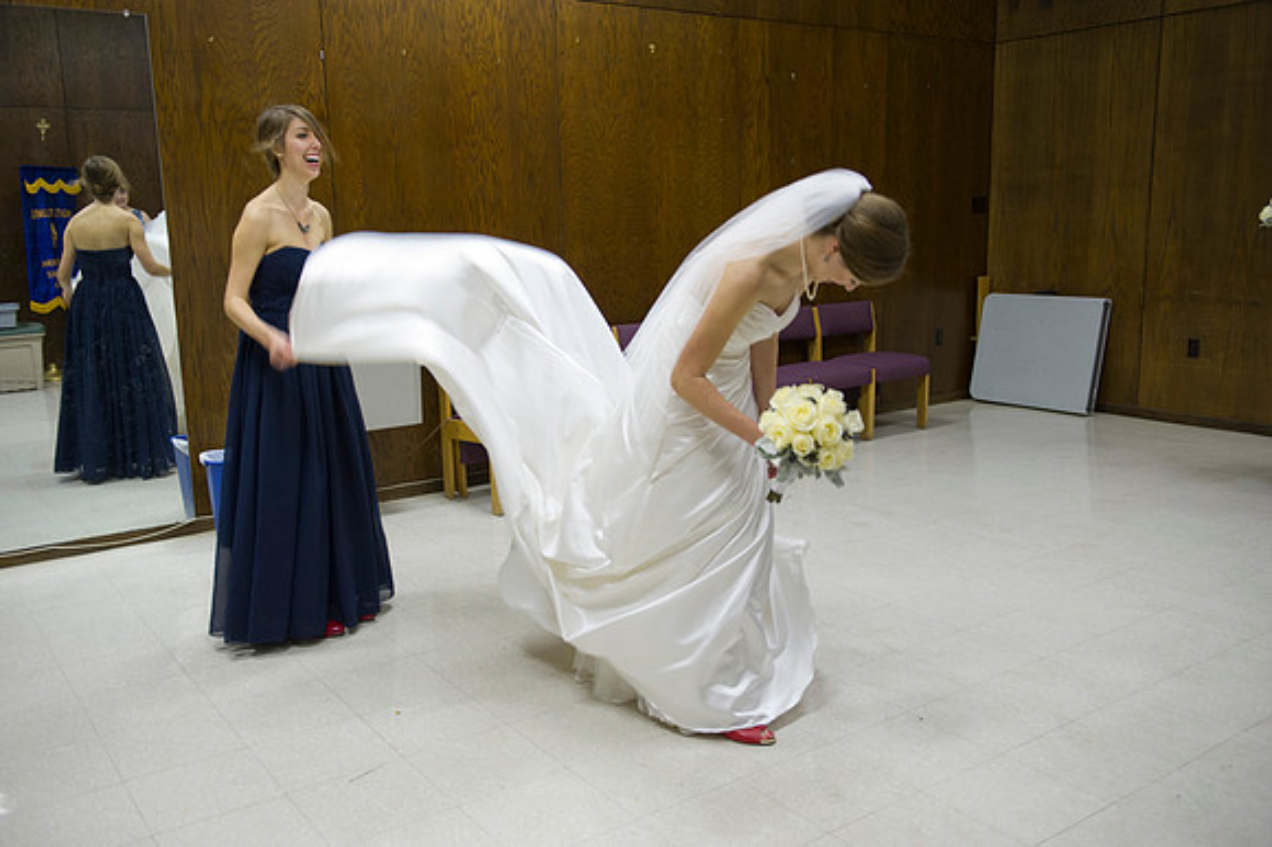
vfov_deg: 41.1
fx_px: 1130
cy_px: 424
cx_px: 636
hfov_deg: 58.7
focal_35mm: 32
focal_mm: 32
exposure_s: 1/60
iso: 1250
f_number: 3.5
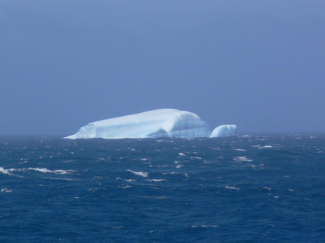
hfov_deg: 3.7
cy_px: 122
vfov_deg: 2.8
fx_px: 5023
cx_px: 162
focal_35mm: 535
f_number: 5.6
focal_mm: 88.8
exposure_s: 1/800
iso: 100
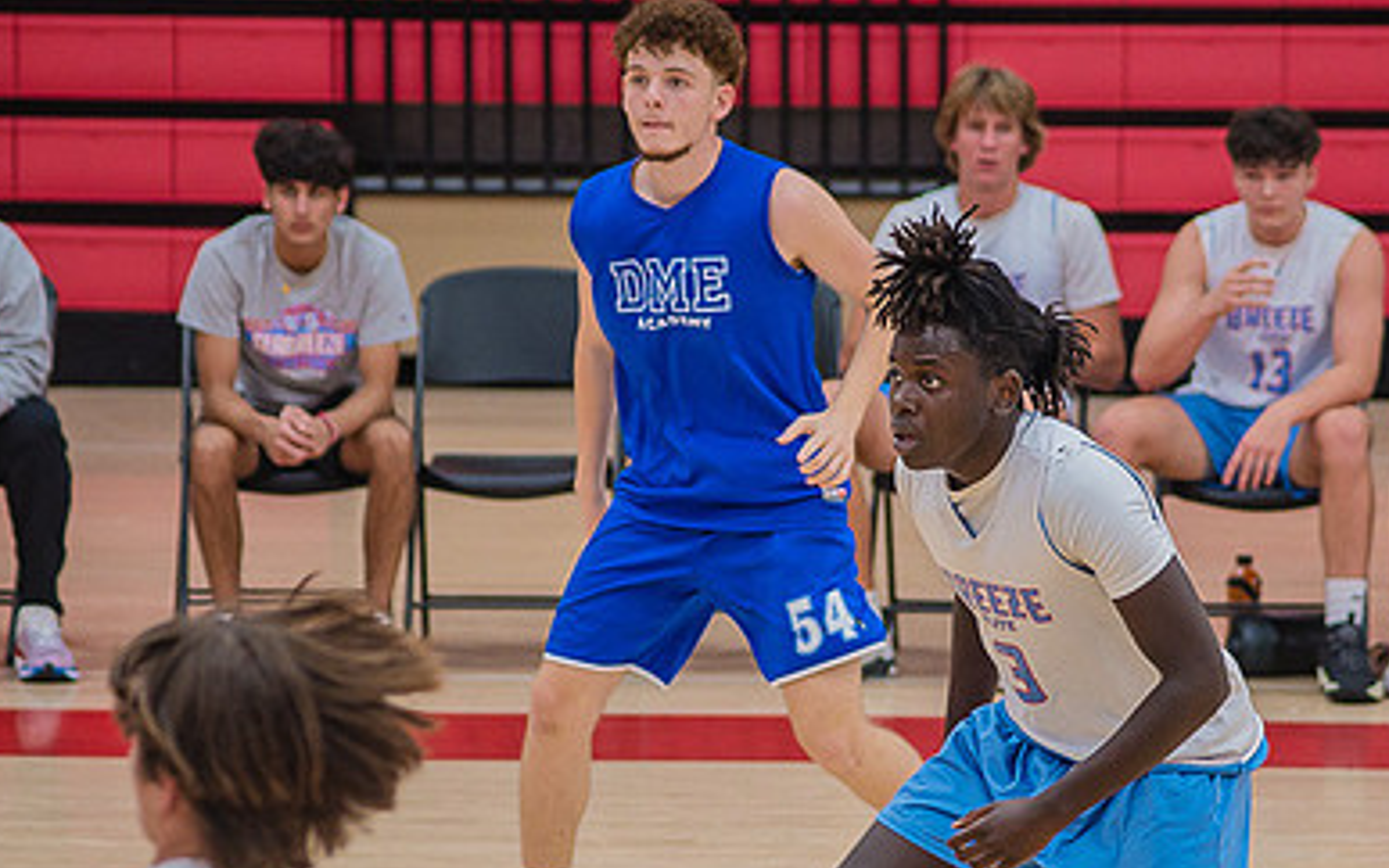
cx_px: 872
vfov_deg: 4.9
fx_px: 10147
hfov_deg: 7.8
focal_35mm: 268
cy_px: 516
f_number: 5.3
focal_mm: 165
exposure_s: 1/250
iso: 1000
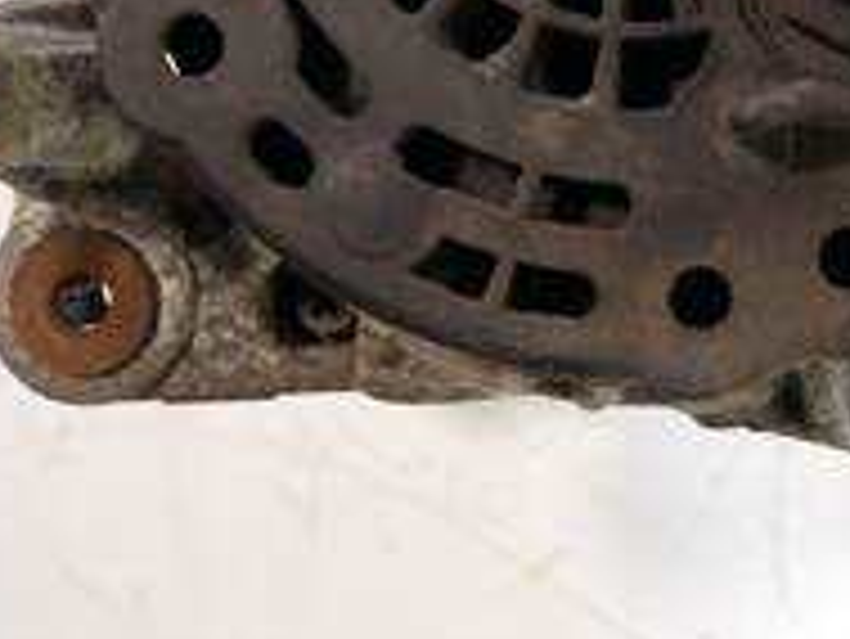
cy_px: -40
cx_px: 661
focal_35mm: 61
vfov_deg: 22.8
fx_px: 1499
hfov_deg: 31.0
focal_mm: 12
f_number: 3.5
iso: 1250
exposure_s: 1/60
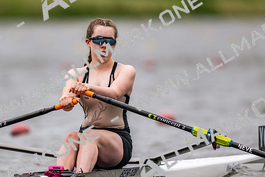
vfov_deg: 1.5
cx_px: 79
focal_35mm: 914
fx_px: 6728
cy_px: 123
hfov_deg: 2.3
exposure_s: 1/2500
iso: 450
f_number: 4
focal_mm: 600
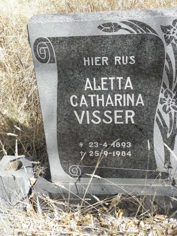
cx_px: 88
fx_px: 334
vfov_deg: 38.9
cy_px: 118
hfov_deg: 29.7
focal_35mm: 49
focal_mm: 8.87
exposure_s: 1/100
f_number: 5.6
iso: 64
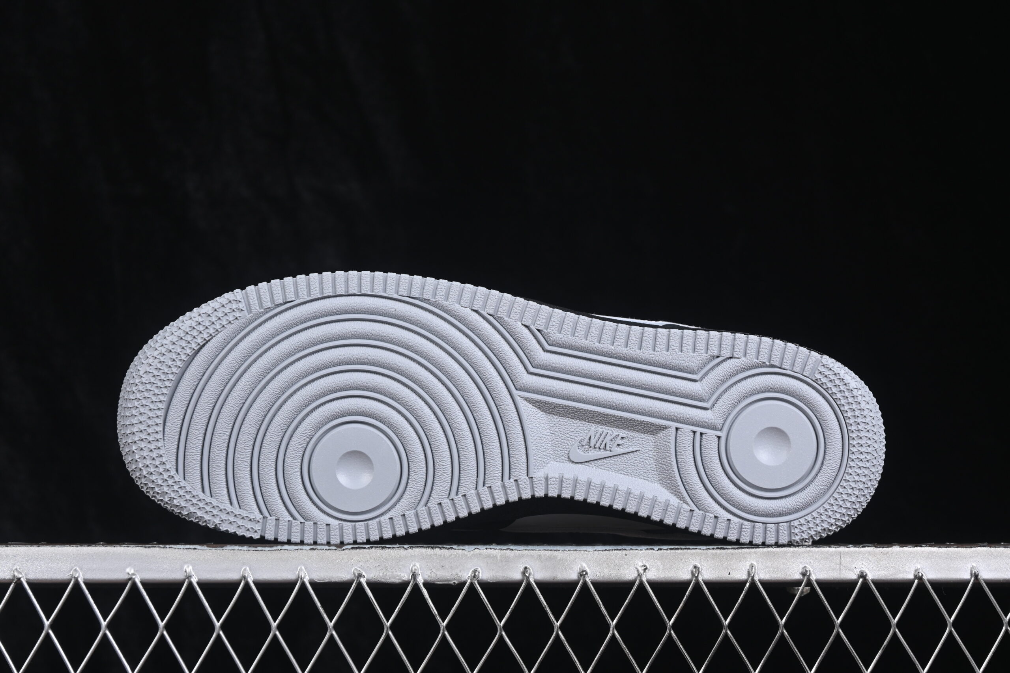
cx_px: 505
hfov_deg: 27.0
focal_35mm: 75
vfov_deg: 18.2
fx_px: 2104
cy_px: 336
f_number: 7.1
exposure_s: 1/80
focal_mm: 50
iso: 160
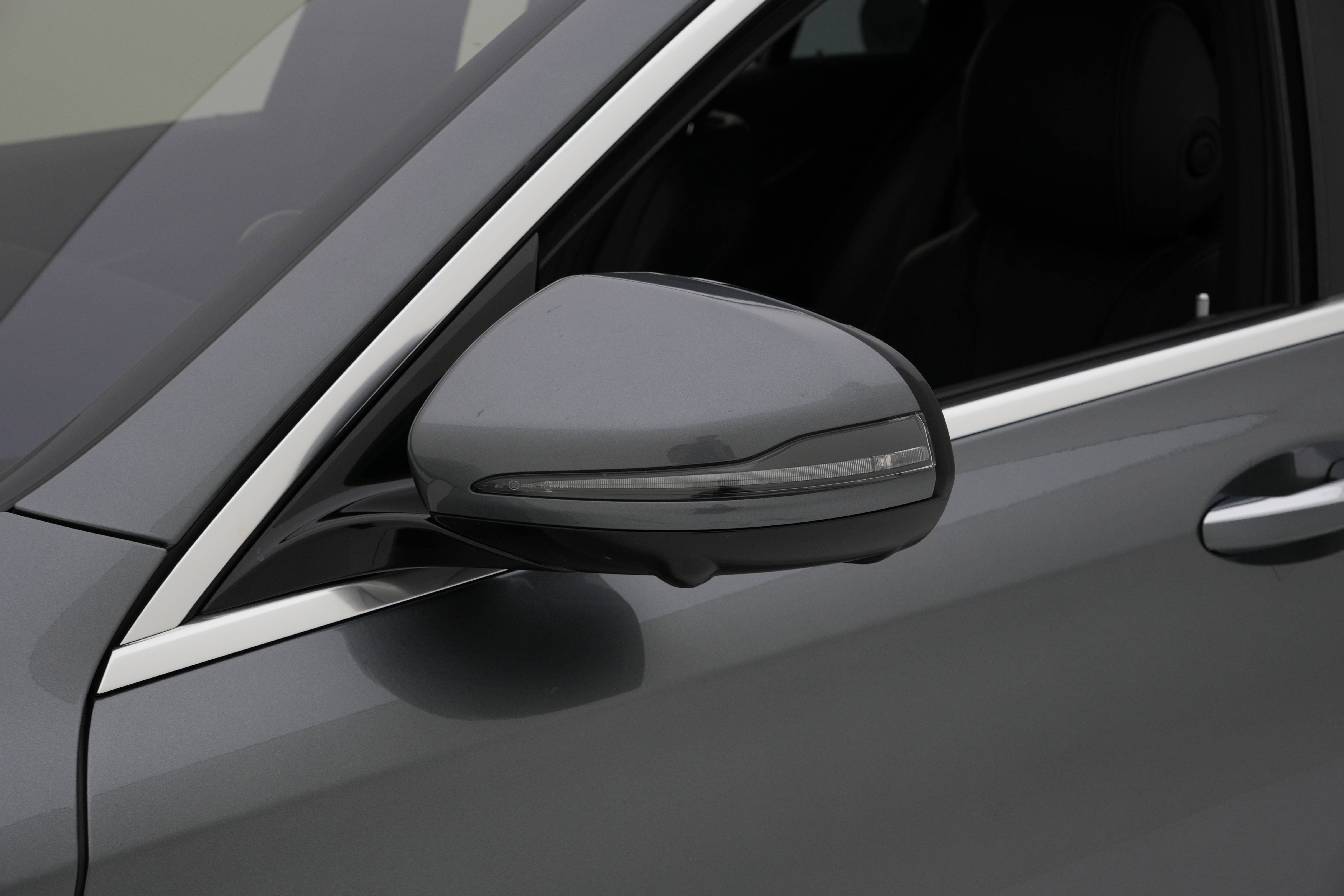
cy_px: 448
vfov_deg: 21.8
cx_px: 672
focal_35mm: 62
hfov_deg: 32.2
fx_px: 2329
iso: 125
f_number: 7.1
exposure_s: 1/50
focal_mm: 41.6
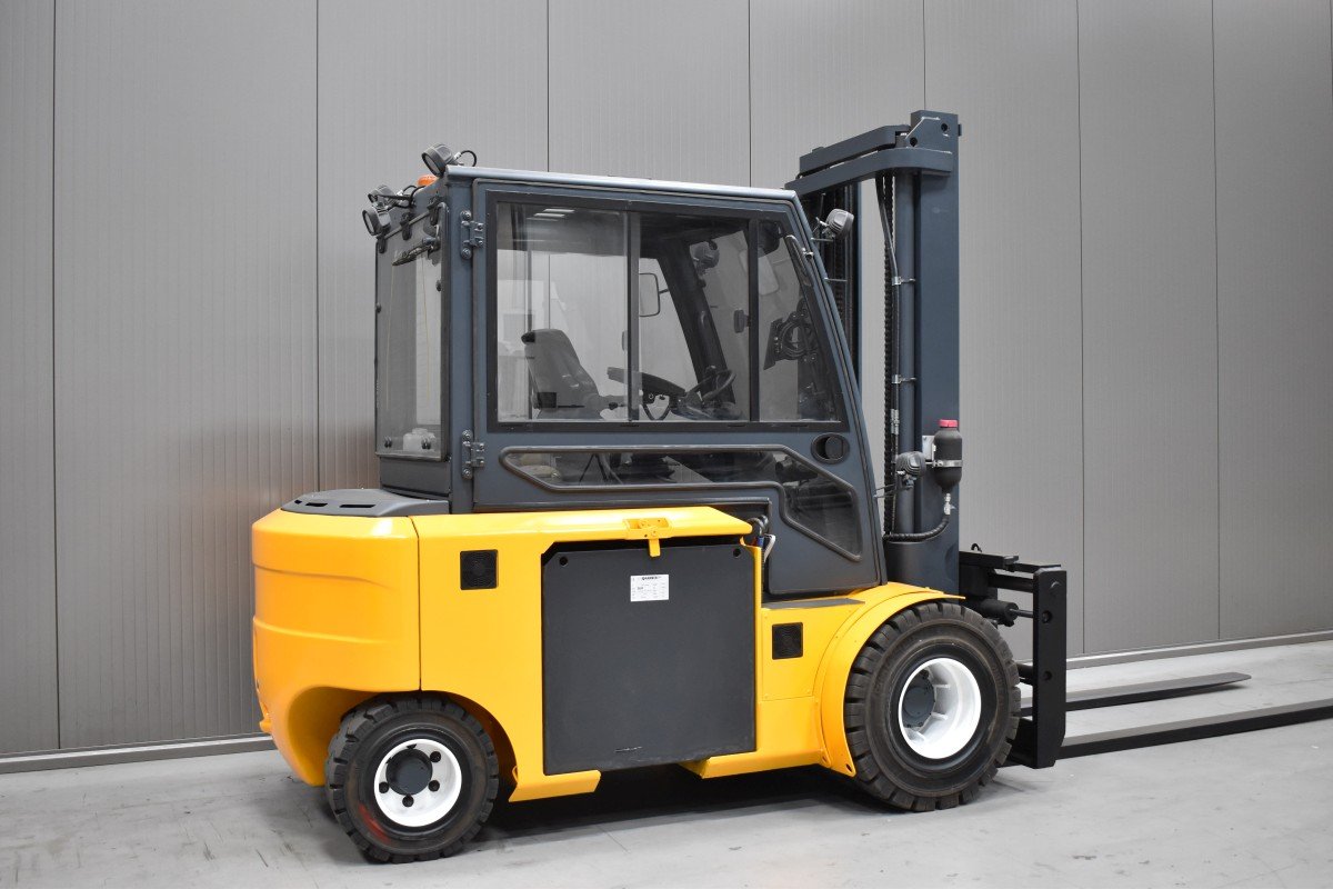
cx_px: 666
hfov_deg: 53.1
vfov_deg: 36.9
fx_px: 1333
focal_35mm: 36
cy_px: 444
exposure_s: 1/50
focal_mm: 24
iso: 1250
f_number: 4.5
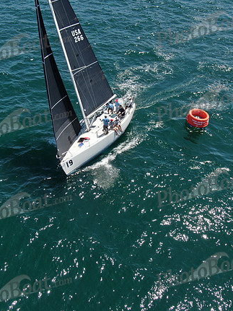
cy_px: 156
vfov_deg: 47.9
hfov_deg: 36.8
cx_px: 115
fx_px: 350
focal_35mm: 39
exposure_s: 1/1000
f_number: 3
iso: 100
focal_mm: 5
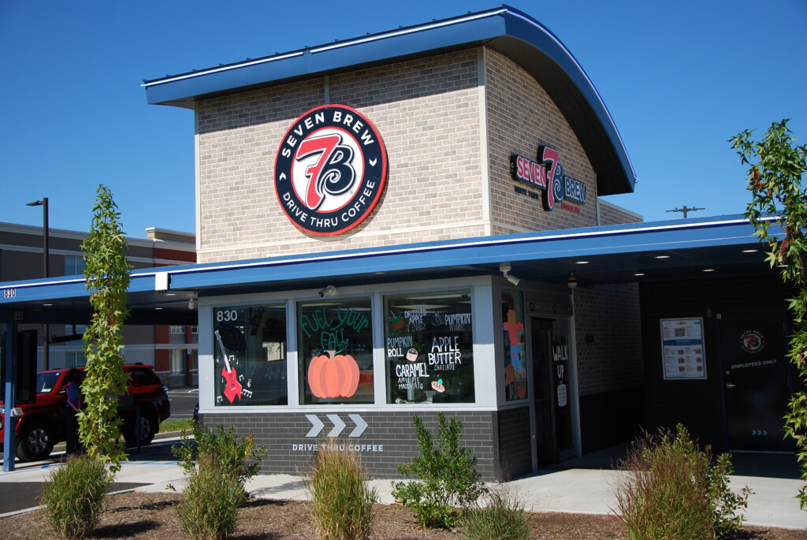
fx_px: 1010
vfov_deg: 29.9
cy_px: 270
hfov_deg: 43.6
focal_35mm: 45
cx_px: 404
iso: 125
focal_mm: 30
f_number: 4.2
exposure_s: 1/1000
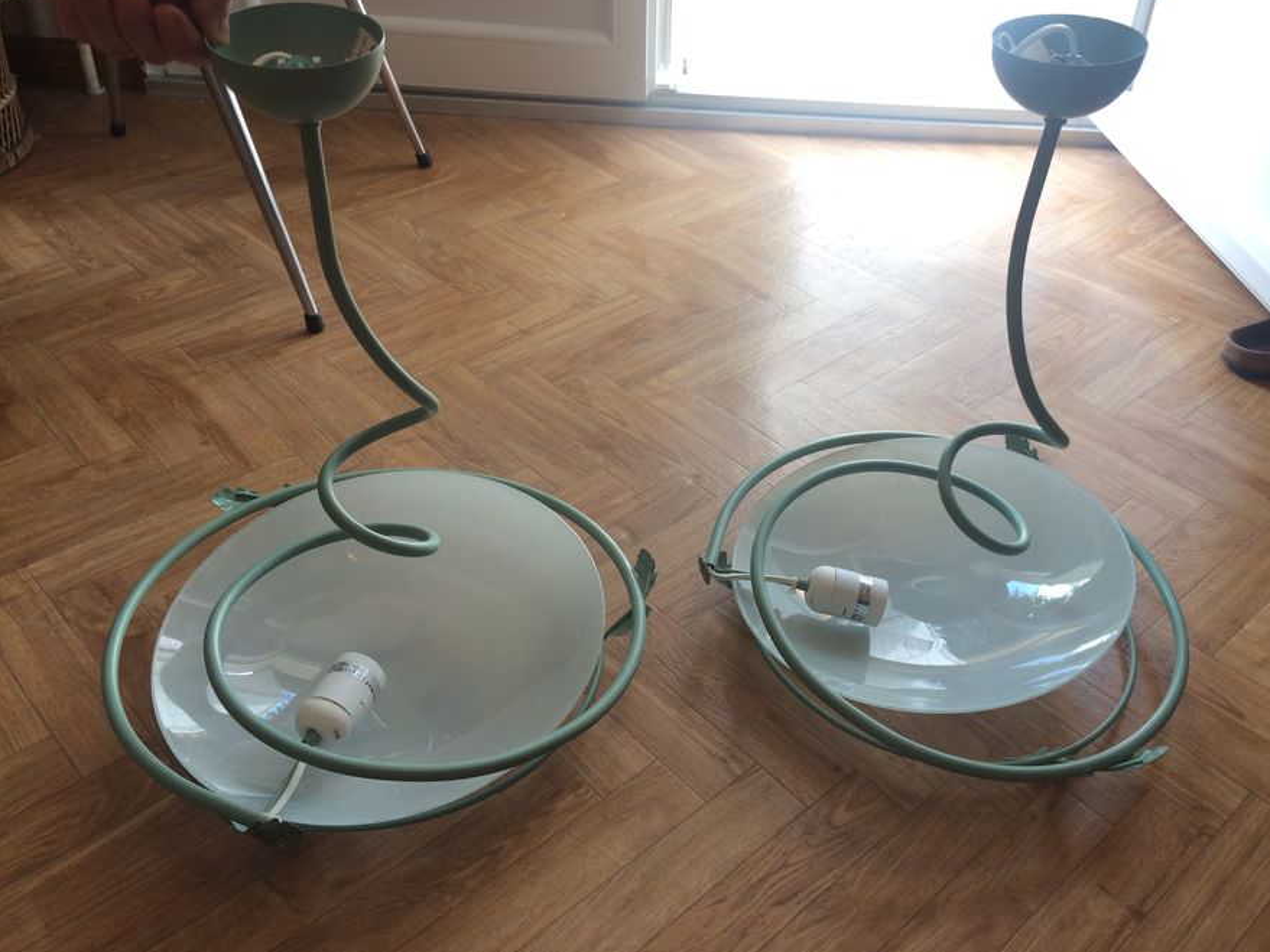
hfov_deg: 55.2
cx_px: 721
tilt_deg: -35.9
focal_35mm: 33
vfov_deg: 42.9
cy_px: 417
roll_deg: -3.1
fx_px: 1211
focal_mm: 4.15
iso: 32
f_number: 2.2
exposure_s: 1/33
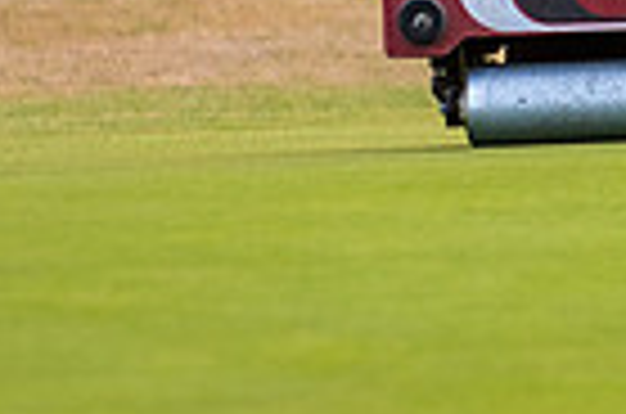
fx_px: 21738
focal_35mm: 1253
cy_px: -423
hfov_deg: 1.6
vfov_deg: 1.1
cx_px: 901
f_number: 2.8
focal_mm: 200
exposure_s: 1/800
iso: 250
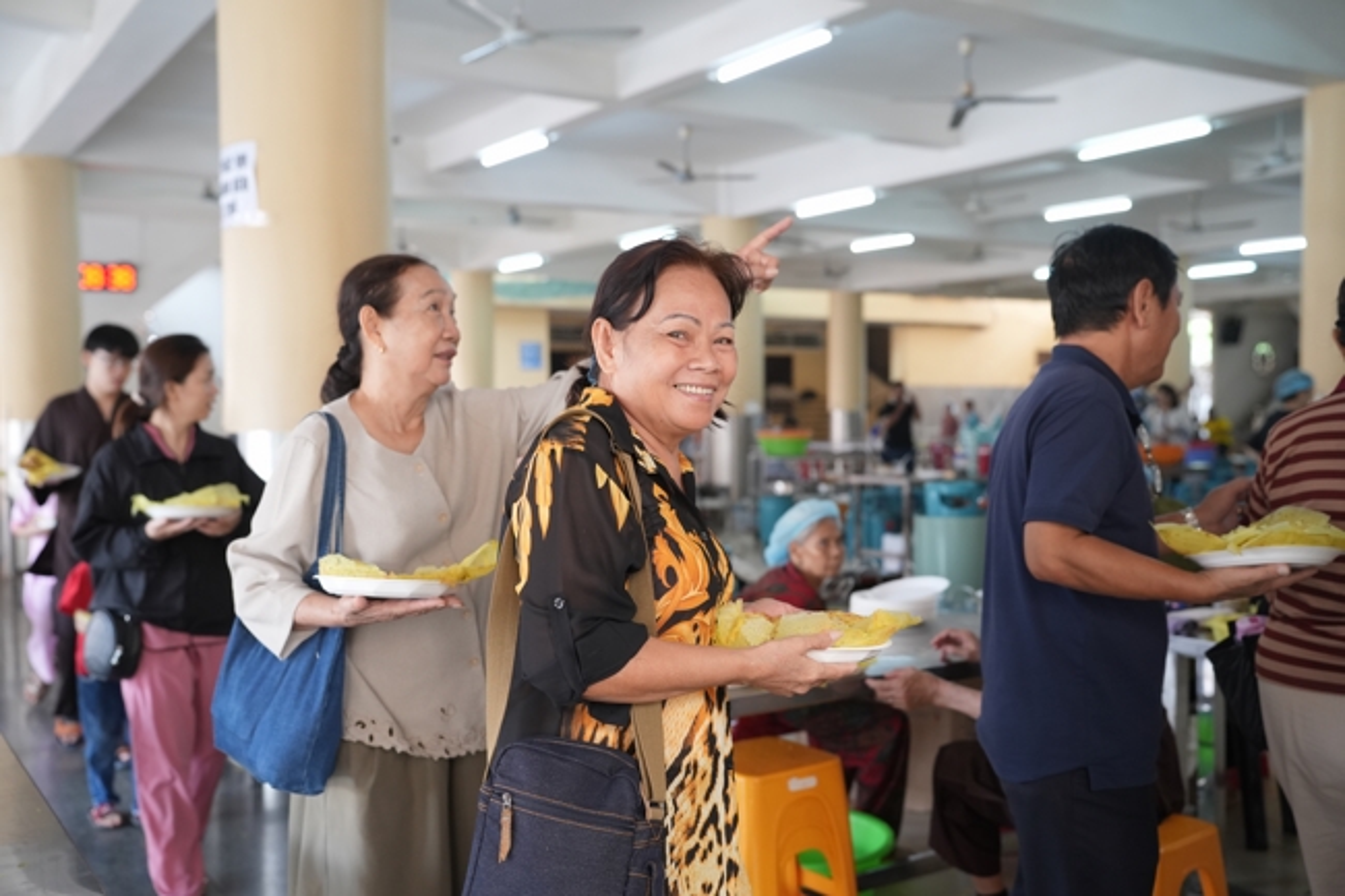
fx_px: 1345
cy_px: 448
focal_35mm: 36
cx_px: 672
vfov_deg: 36.9
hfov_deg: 53.1
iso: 1600
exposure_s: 1/200
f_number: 2.8
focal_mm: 36
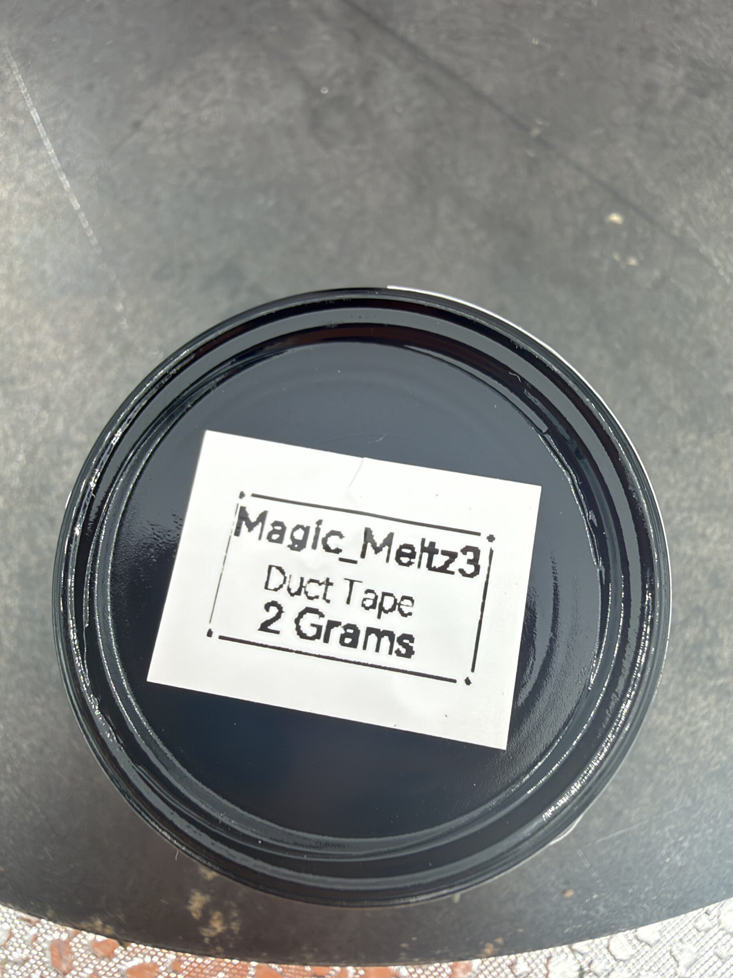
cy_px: 496
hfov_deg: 53.1
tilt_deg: -78.5
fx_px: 734
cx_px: 373
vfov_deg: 67.3
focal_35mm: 26
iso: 40
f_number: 2.2
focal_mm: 2.22
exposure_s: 1/196
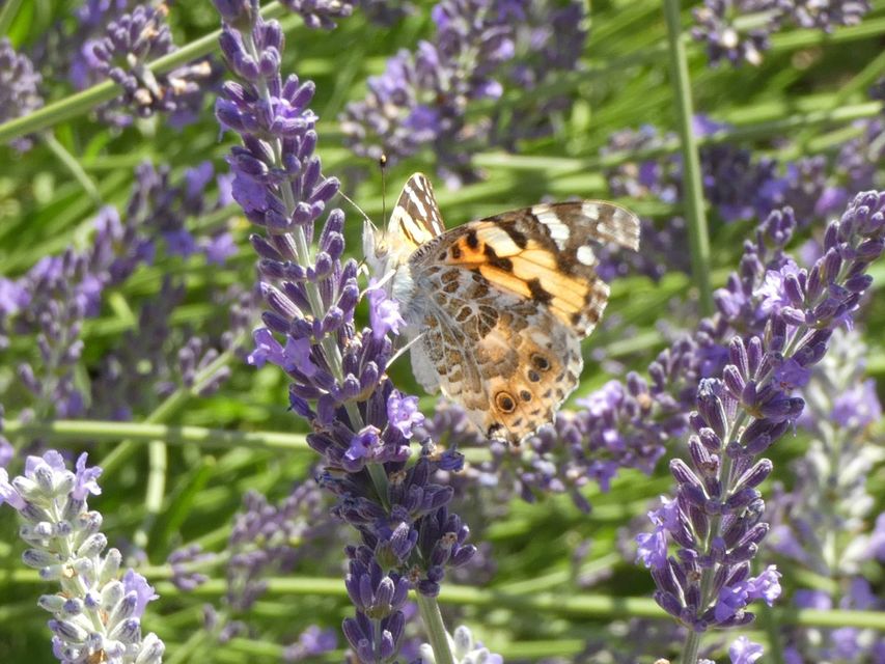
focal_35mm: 154
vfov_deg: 9.6
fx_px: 3938
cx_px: 442
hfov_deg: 12.8
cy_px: 332
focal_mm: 27.5
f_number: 5.4
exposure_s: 1/80
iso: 125
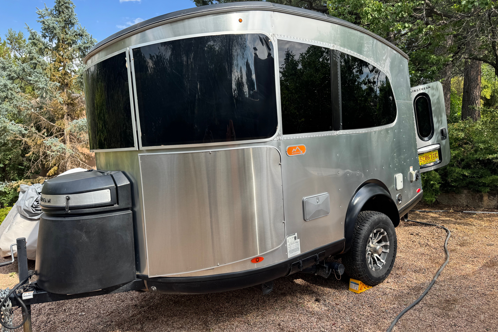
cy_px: 162
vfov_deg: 51.3
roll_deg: -0.2
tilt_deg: -4.6
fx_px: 346
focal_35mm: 25
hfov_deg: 71.5
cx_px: 249
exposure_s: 1/1456
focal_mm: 6.76
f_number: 1.78
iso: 80
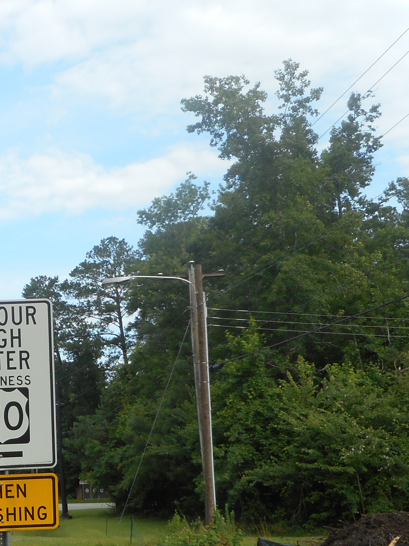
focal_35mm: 54
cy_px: 376
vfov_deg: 35.1
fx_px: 851
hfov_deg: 24.7
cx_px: -67
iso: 80
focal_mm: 4.5
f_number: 3.7
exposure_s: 1/320
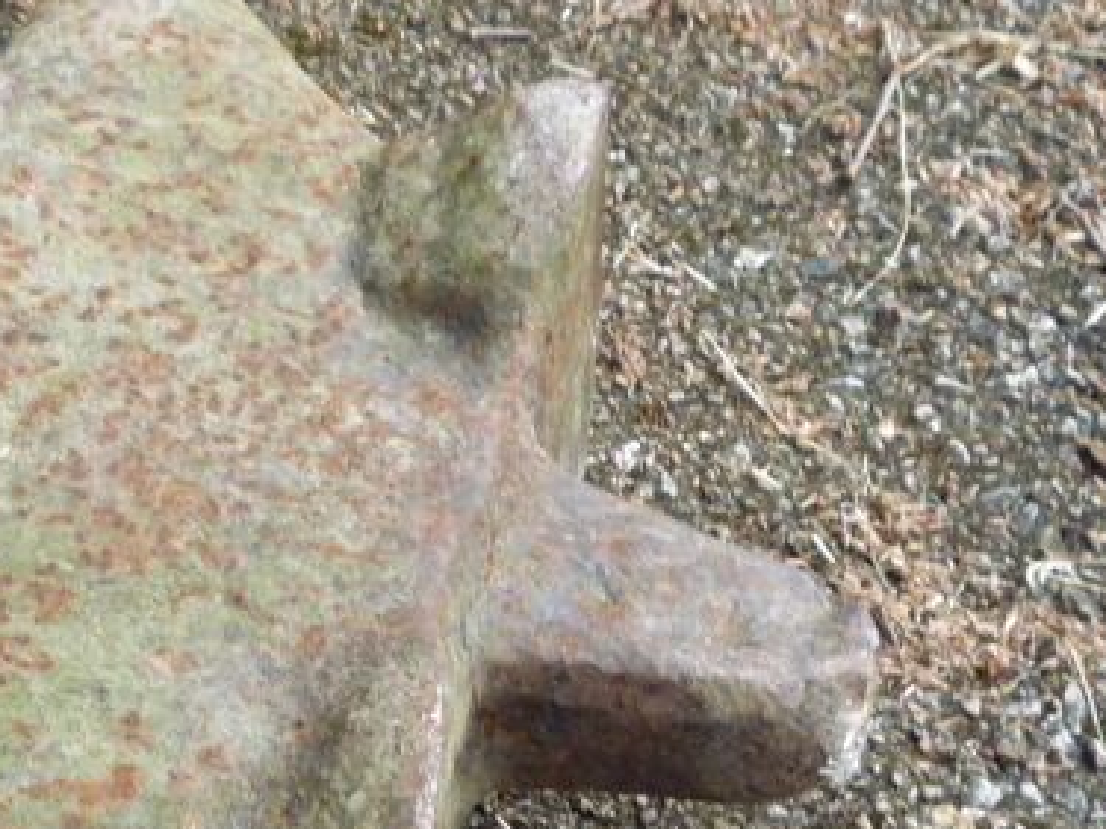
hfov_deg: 24.0
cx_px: 212
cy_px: 752
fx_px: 2555
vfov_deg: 18.1
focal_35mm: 80
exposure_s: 1/30
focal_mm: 5.2
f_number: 3.3
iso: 200
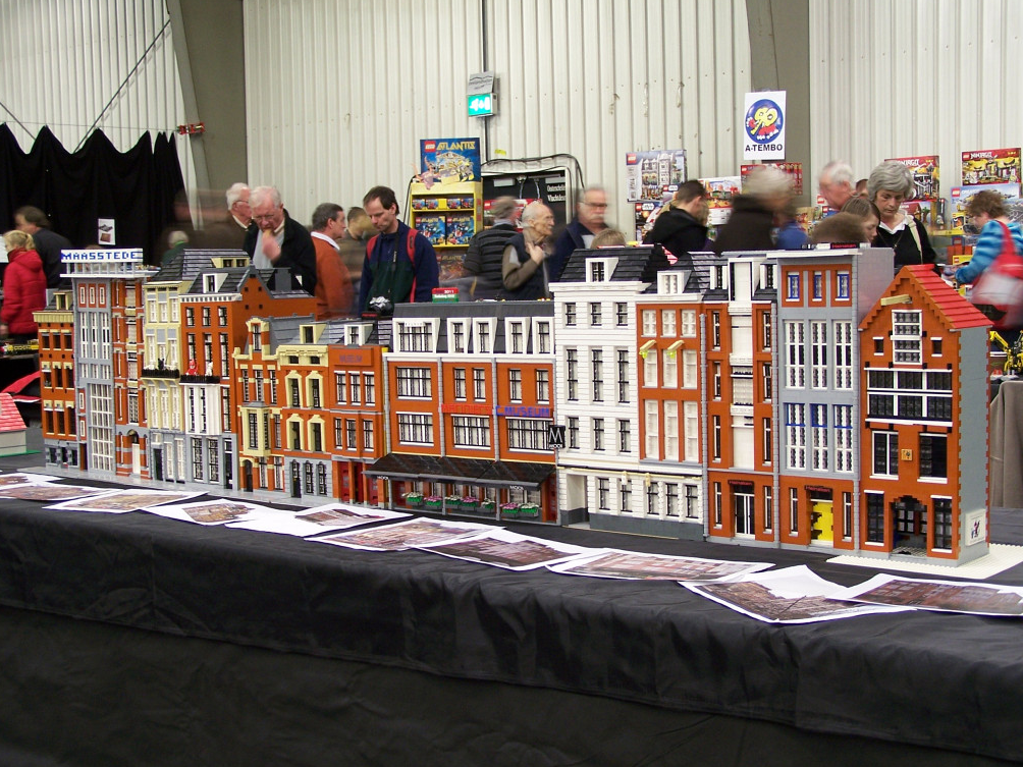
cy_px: 386
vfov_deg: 28.0
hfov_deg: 36.8
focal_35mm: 52
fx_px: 1537
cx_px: 518
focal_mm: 8.5
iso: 80
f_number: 3
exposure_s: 1/2
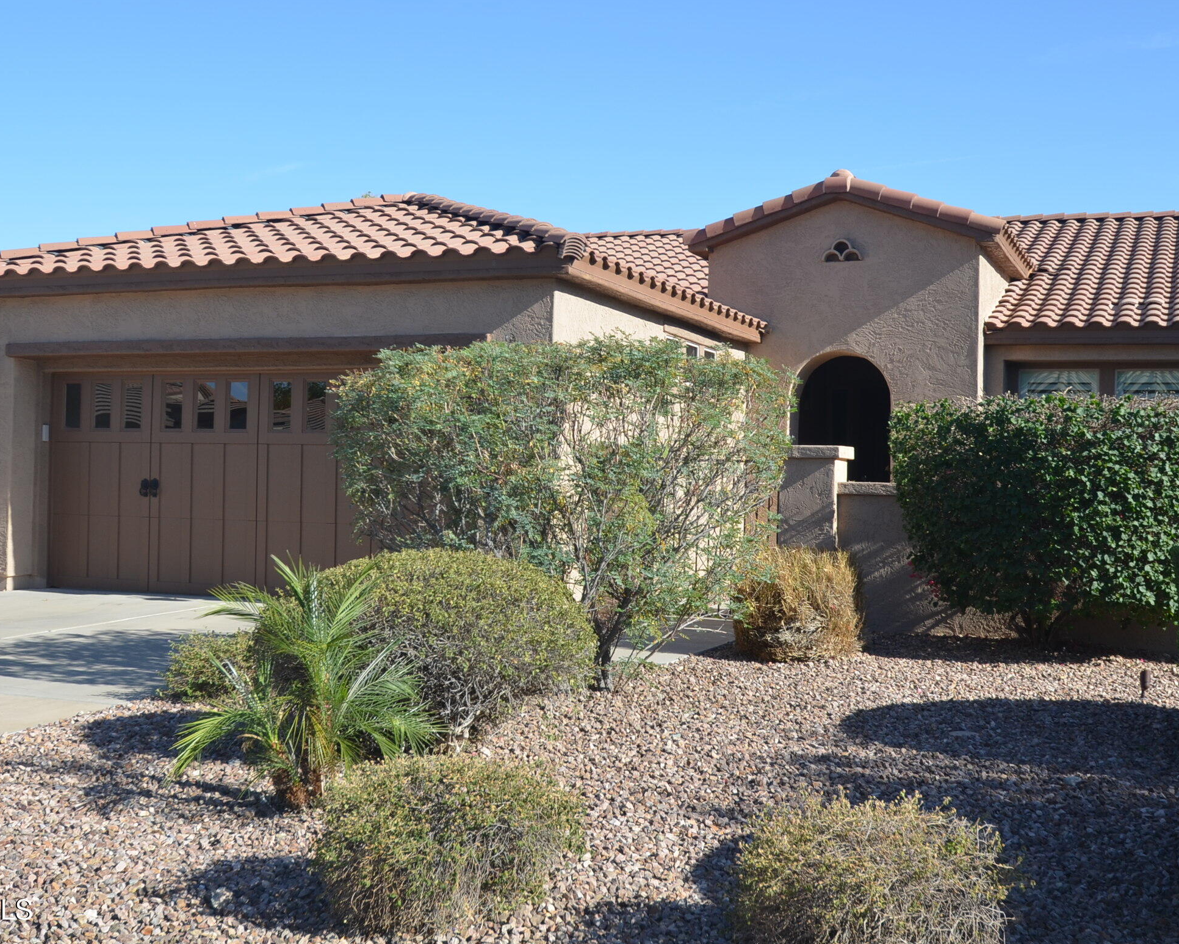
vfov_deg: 34.9
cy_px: 457
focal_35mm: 43
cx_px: 619
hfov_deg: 42.9
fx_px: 1501
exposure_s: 1/250
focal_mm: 24
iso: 200
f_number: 8
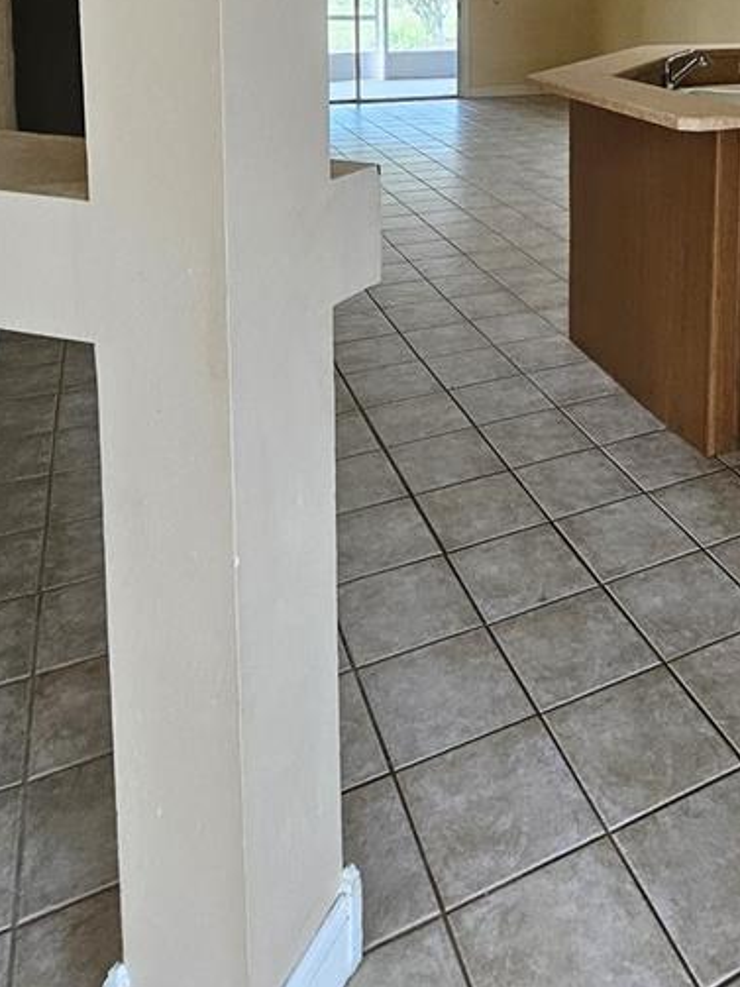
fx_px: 884
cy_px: 65
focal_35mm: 31
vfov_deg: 50.4
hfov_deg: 42.7
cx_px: 622
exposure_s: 1/60
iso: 200
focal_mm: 1.7
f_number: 2.2
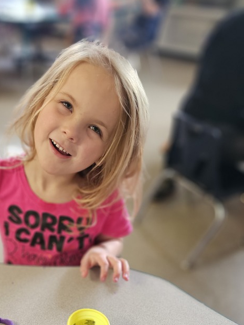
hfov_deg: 36.3
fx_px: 357
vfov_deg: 46.2
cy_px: 264
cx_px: 44
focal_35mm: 38
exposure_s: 1/60
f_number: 1.7
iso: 640
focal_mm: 6.3
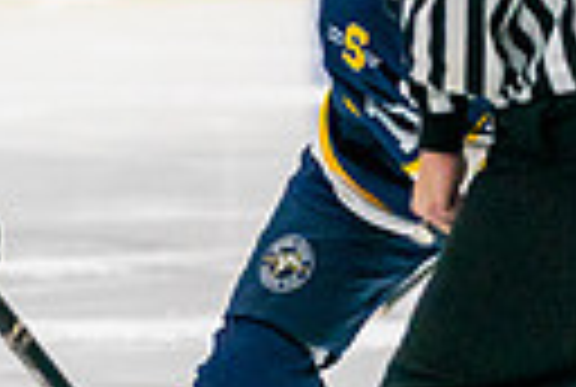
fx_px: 7169
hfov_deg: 4.6
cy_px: 304
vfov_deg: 3.1
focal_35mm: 447
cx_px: 176
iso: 4000
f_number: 2.8
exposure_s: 1/1600
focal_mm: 98
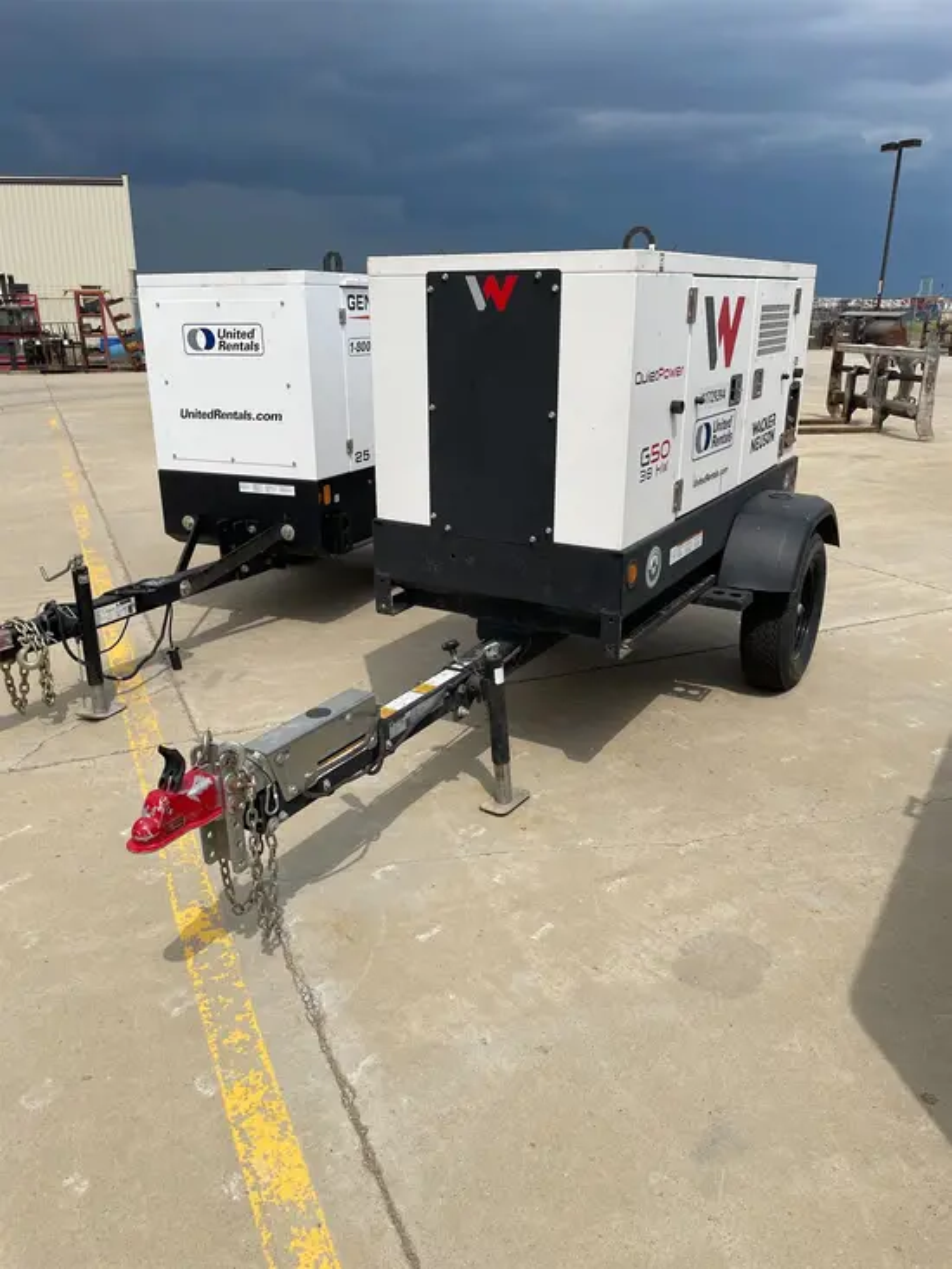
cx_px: 476
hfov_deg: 53.1
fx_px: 953
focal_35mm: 26
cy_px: 634
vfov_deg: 67.3
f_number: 1.6
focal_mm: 4.2
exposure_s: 1/6897
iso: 32
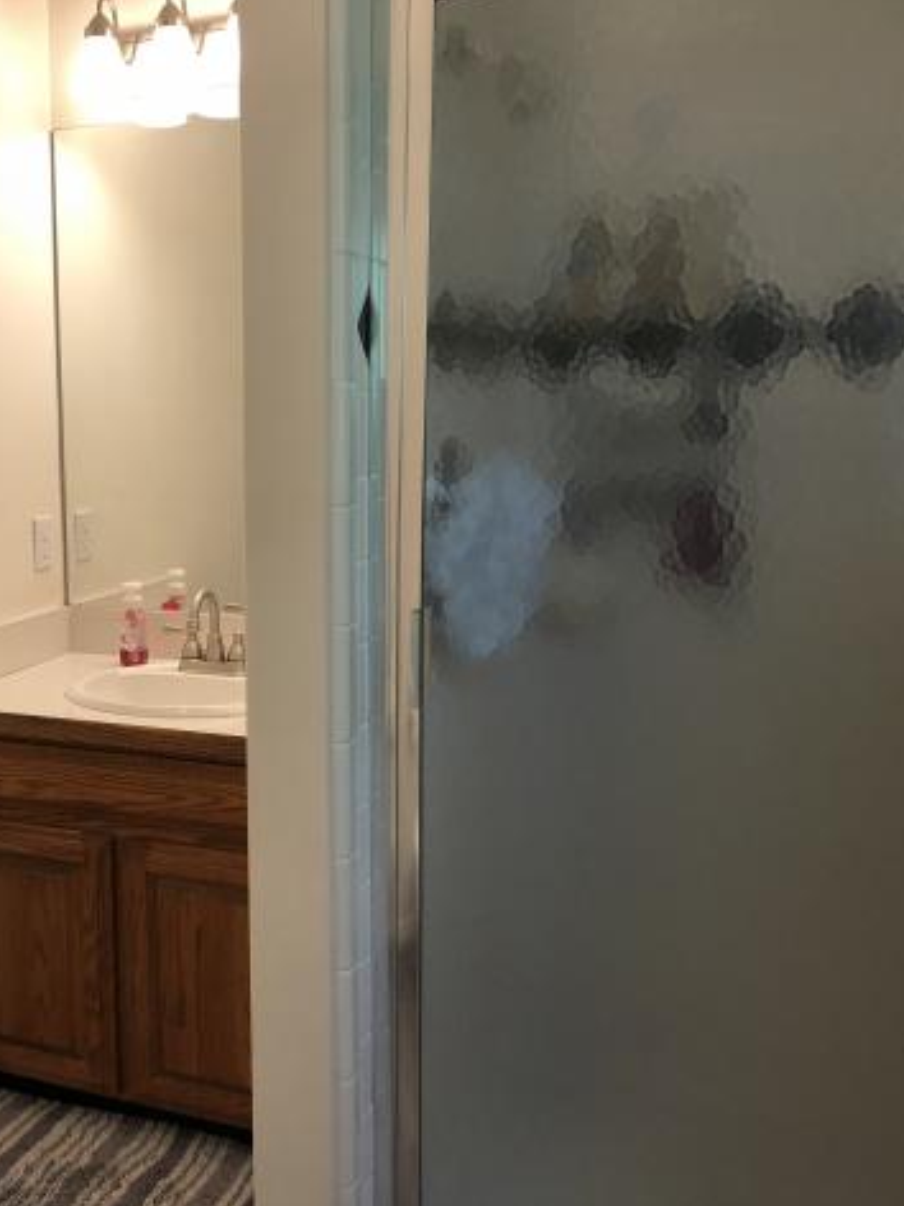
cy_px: 603
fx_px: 1323
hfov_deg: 36.5
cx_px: 186
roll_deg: +0.6
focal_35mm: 38
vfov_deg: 49.0
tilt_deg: -12.2
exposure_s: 1/30
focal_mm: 3.99
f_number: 1.8
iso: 32
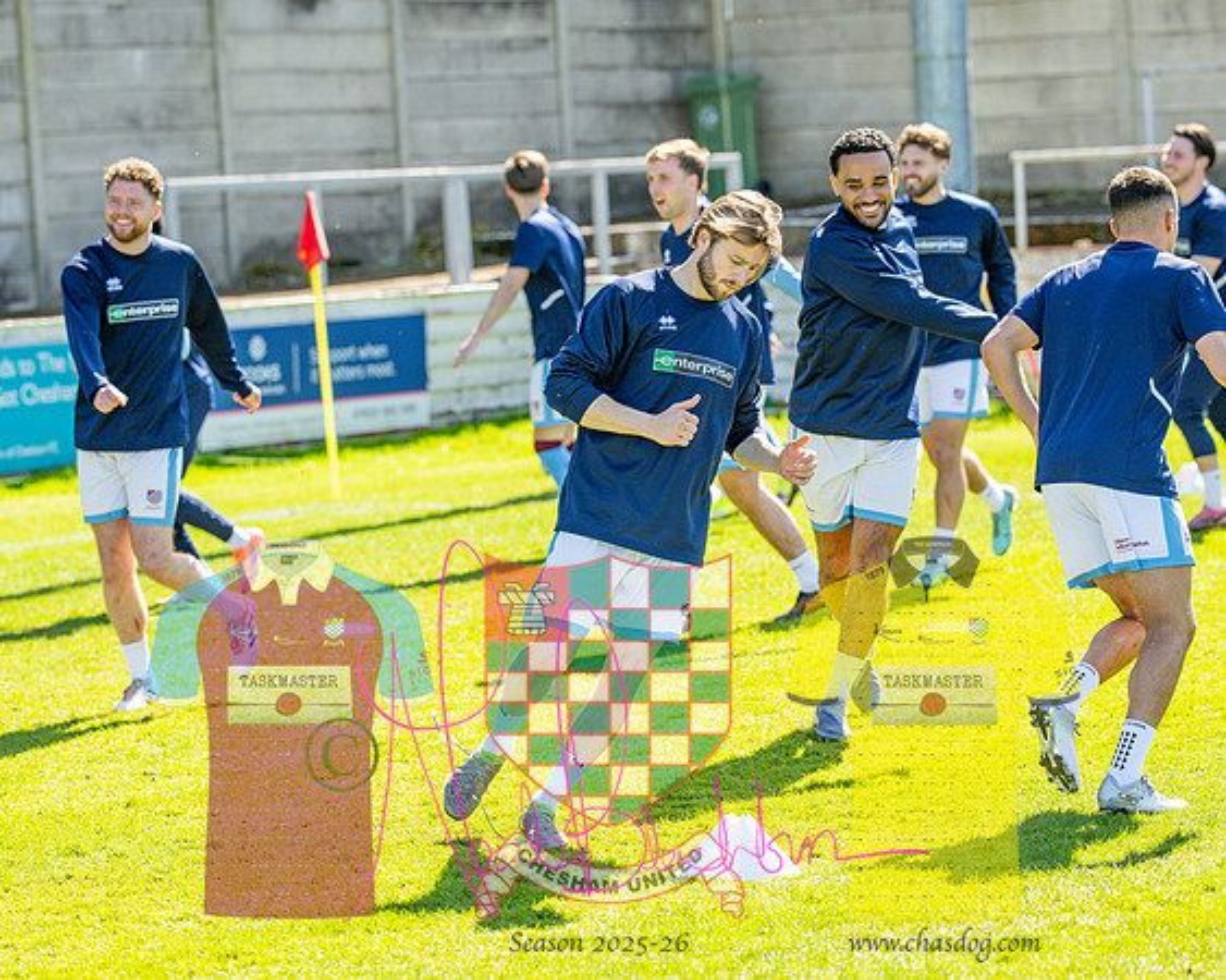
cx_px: 626
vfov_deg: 10.1
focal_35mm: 152
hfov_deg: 12.7
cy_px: 490
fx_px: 5517
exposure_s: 1/1000
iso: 200
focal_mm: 135
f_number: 4
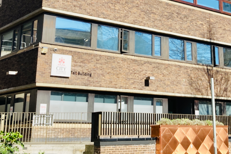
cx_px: 179
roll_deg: -0.5
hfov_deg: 34.7
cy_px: 23
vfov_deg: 23.7
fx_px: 359
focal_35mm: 56
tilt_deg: +18.3
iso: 20
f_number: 1.8
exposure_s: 1/1499
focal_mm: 3.99
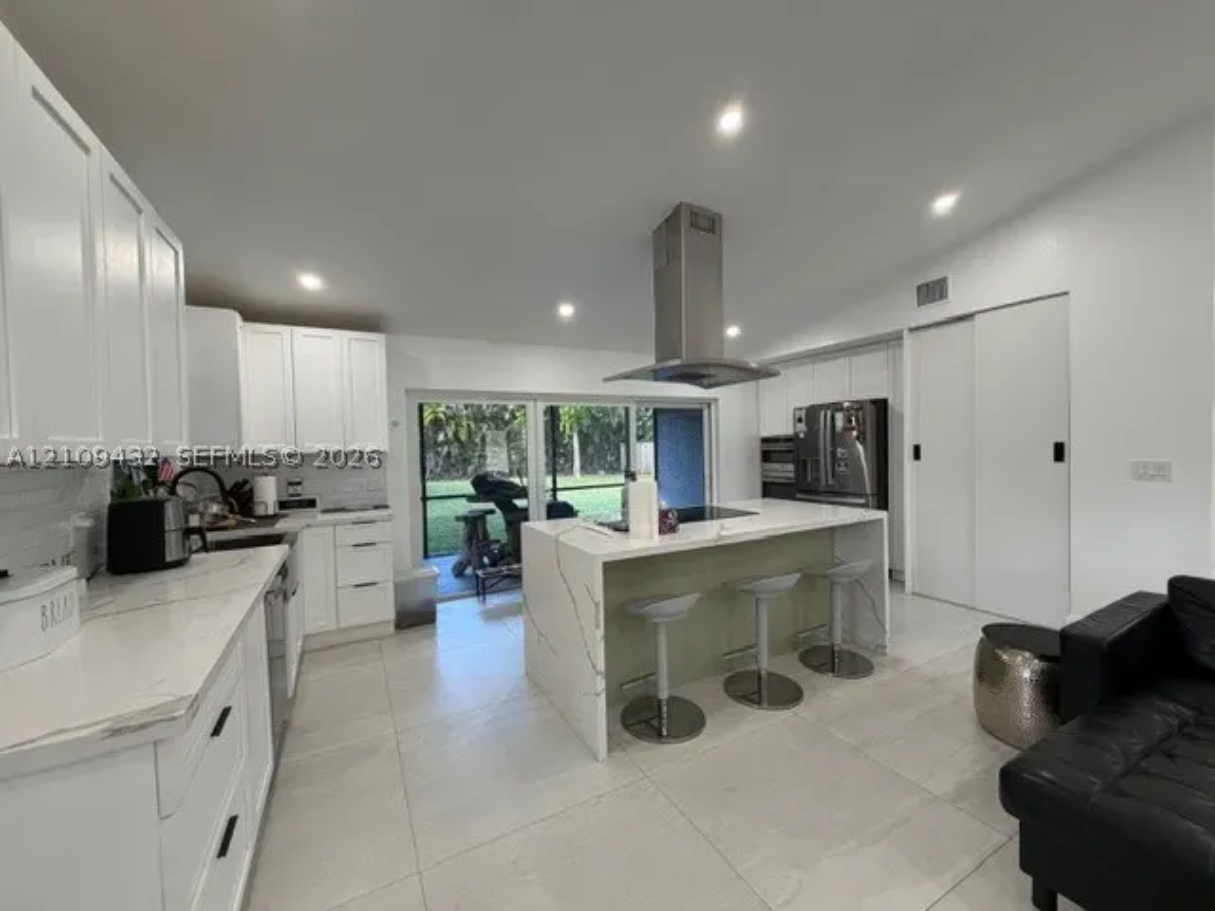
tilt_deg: -1.1
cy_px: 456
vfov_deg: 85.7
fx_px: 491
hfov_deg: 102.1
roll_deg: +1.4
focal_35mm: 14
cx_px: 608
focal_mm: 2.22
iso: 250
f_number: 2.2
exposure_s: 1/120
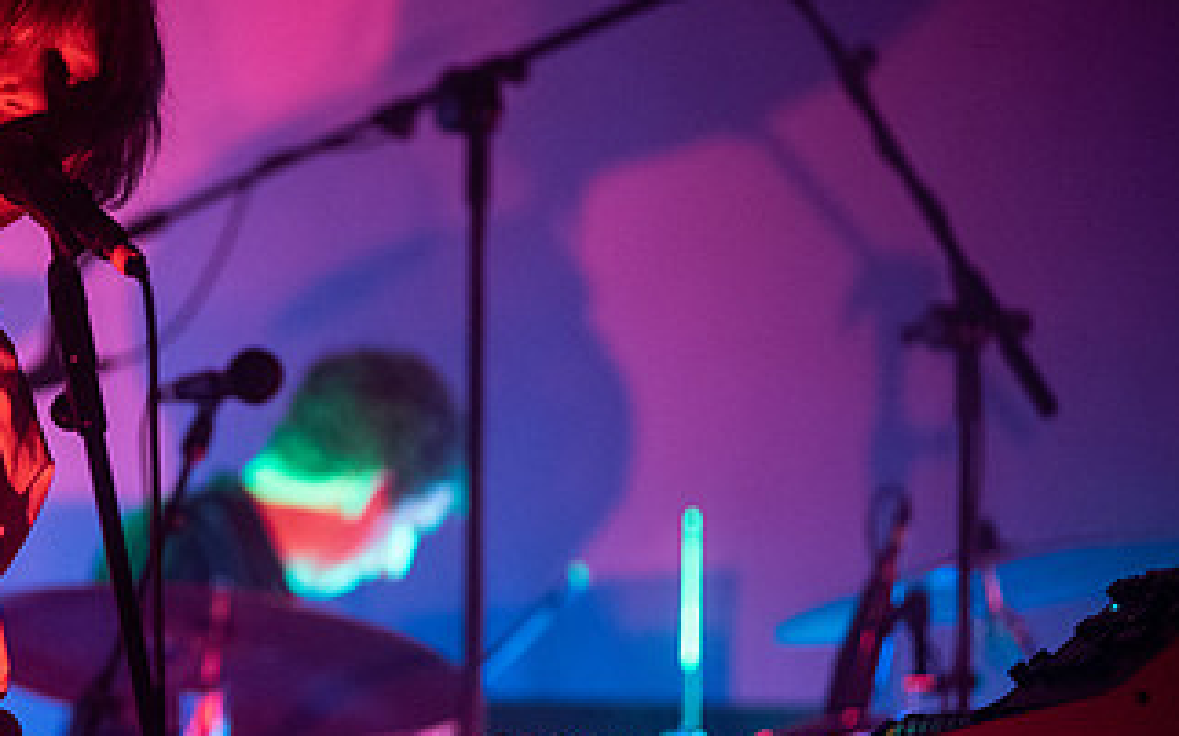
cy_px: 441
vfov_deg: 4.8
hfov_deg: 7.6
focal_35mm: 276
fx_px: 8865
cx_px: 89
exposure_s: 1/160
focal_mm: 145
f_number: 3.2
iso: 3200
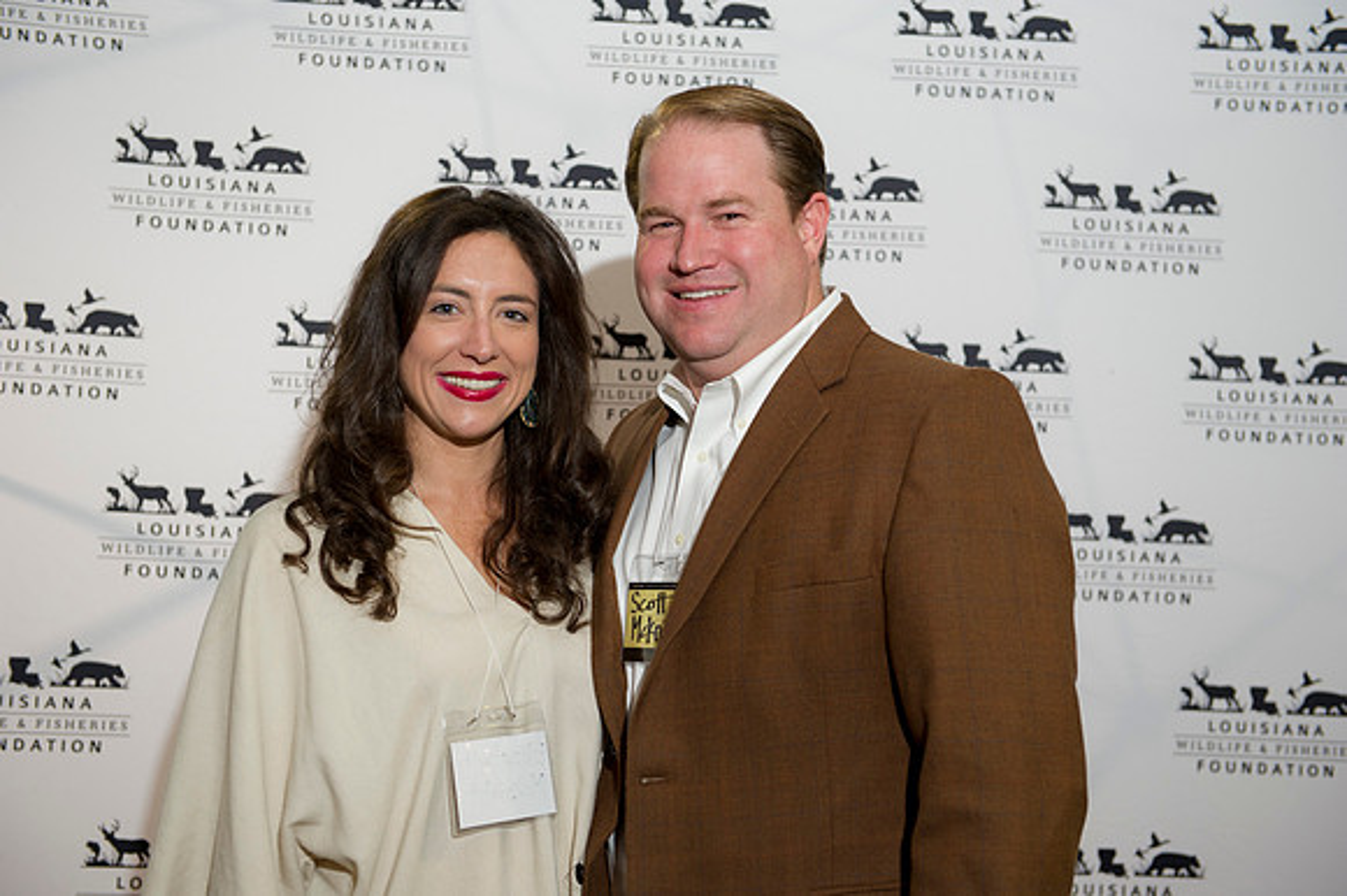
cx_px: 674
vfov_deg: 24.6
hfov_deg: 36.3
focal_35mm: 55
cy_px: 448
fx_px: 2057
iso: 800
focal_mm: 55
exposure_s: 1/125
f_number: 3.5
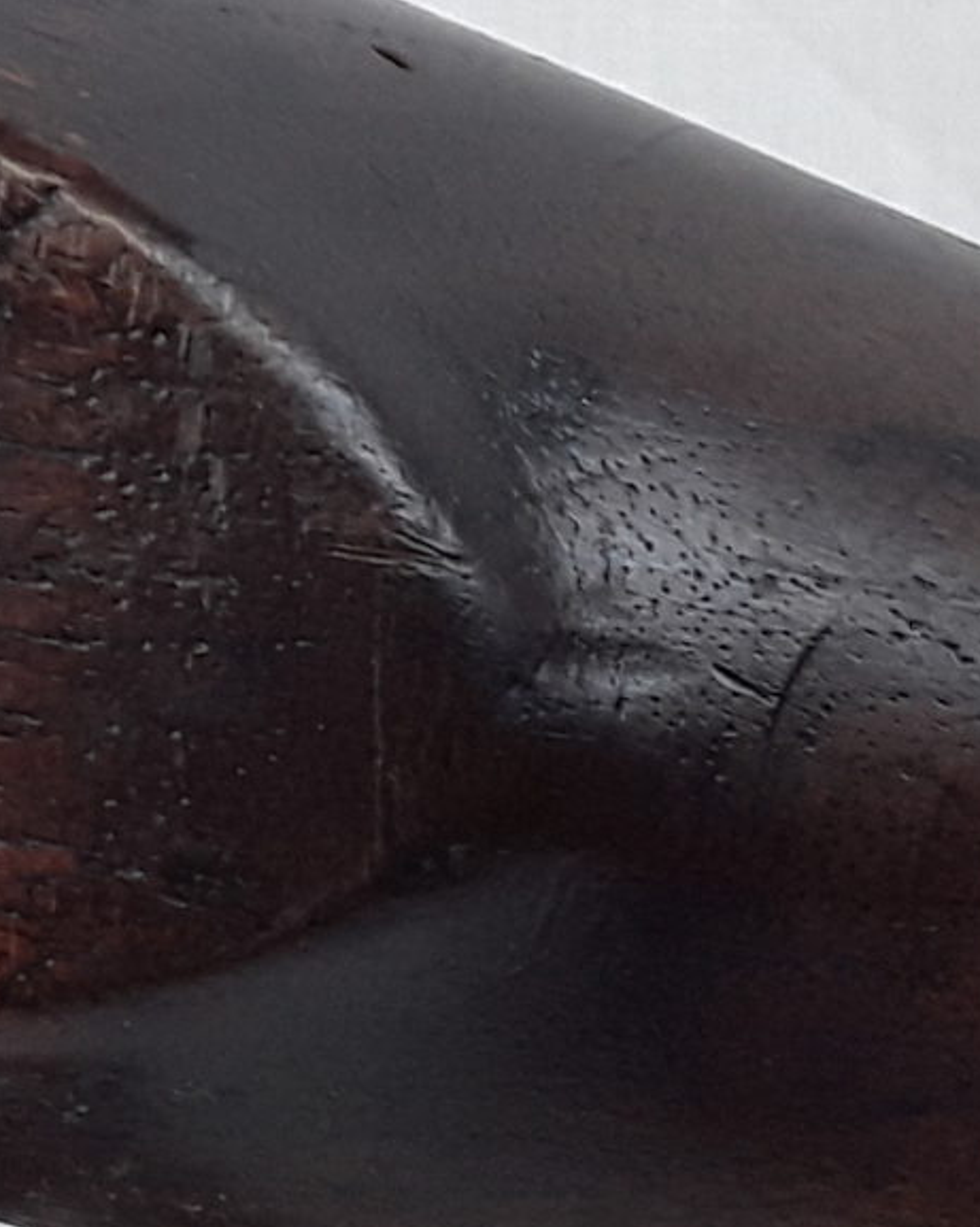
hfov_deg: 13.0
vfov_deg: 16.4
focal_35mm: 117
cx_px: 21
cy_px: 612
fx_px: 4245
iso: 40
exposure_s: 1/33
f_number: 1.9
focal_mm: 2.91
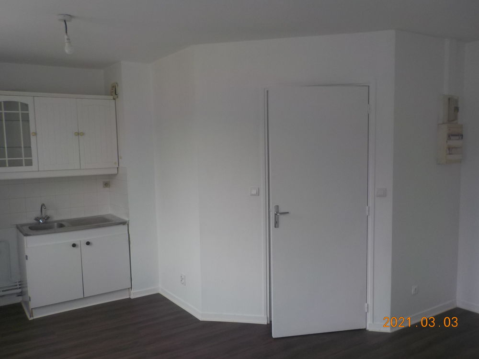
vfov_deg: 46.8
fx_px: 415
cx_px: 240
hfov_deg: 60.0
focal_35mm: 30
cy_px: 180
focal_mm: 4.1
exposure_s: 1/80
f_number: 3.3
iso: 125
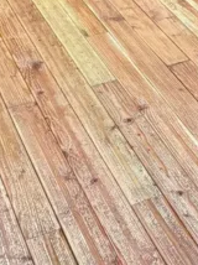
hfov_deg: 12.1
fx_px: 879
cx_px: 325
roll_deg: +0.6
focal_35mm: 115
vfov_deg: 14.9
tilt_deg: -7.8
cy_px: -211
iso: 500
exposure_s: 1/50
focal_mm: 6.76
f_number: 1.78
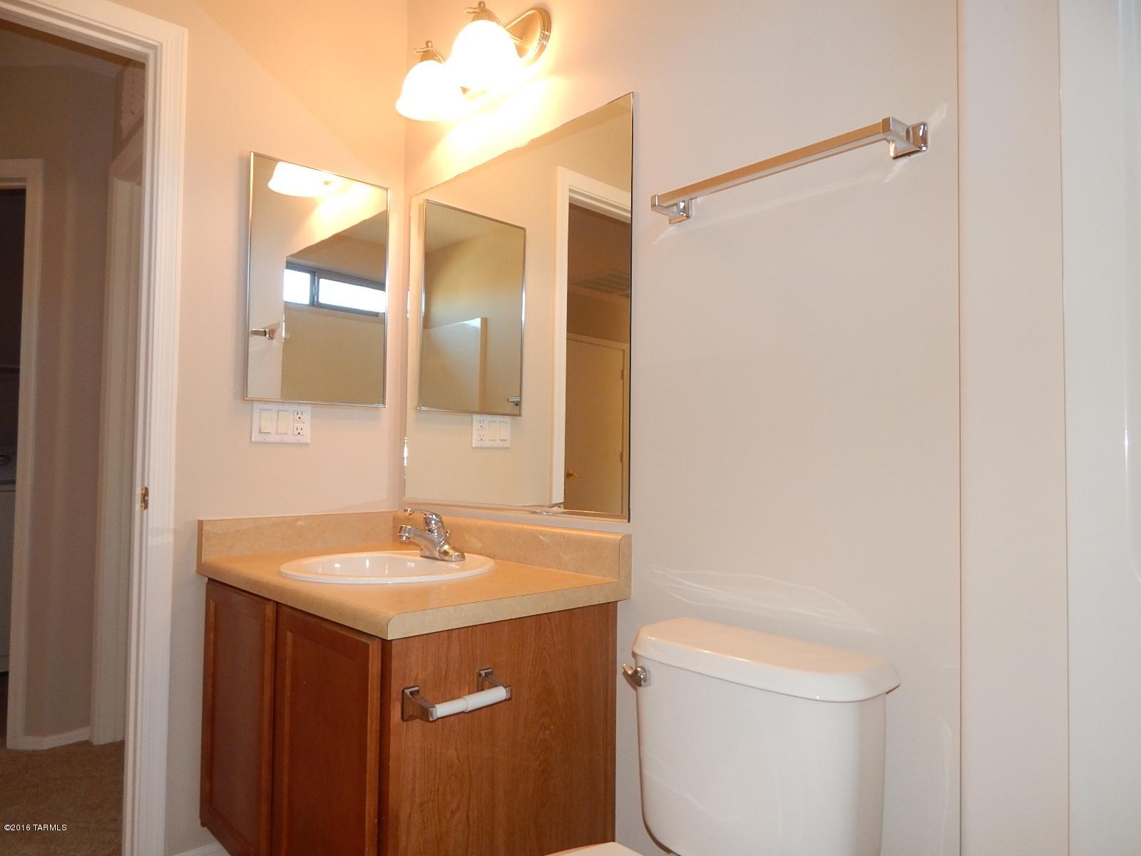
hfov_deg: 76.4
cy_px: 428
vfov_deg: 61.1
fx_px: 725
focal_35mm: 22
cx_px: 570
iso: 200
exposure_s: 1/30
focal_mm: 4
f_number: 3
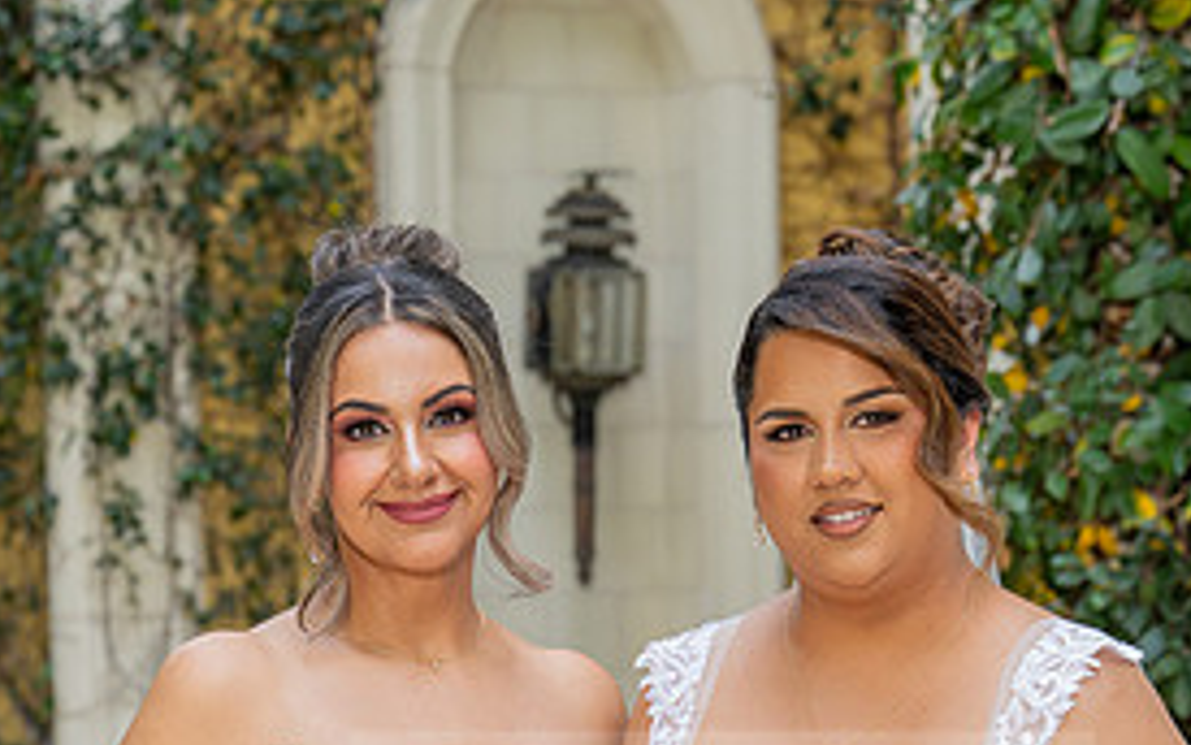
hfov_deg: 12.3
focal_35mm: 170
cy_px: 943
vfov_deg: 7.6
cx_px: 728
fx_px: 5519
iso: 200
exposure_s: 1/200
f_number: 4
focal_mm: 70
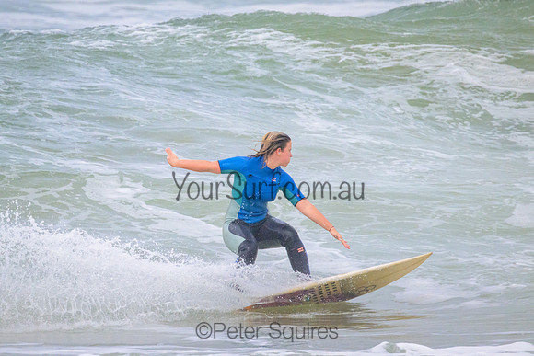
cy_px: 152
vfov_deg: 1.5
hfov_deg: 2.3
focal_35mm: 915
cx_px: 229
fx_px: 13570
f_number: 11
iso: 3600
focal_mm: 800
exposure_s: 1/3200
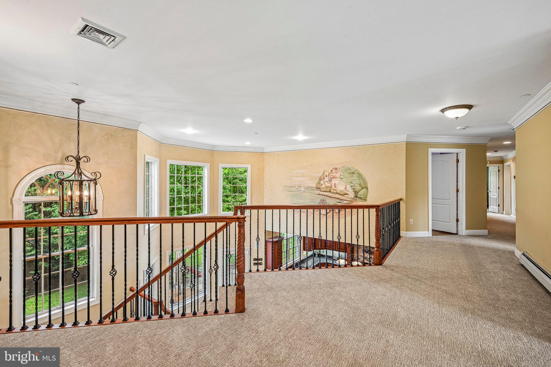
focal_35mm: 16
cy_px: 184
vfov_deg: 73.7
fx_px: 245
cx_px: 276
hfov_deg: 96.7
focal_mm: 16
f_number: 8
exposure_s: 1/50
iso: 800
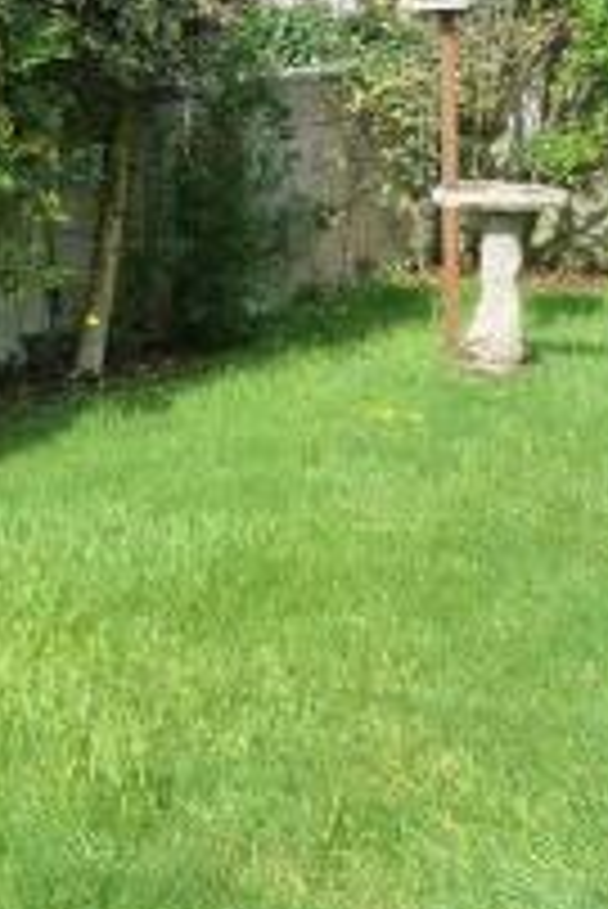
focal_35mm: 75
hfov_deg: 16.9
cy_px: 304
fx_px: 1897
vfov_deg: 26.8
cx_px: -245
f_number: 4
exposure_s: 1/160
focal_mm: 4.5
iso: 125
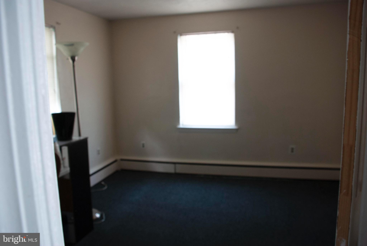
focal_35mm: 30
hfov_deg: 61.9
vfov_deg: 43.7
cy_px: 123
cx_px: 184
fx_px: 306
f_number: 4
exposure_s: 1/20
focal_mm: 20
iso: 250
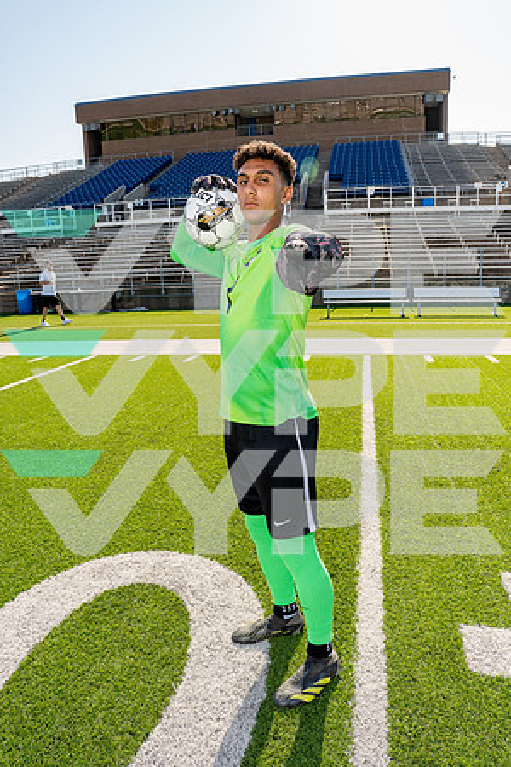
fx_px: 554
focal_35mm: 26
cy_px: 384
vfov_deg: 69.4
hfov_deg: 49.6
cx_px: 256
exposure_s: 1/250
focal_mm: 26
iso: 320
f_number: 10
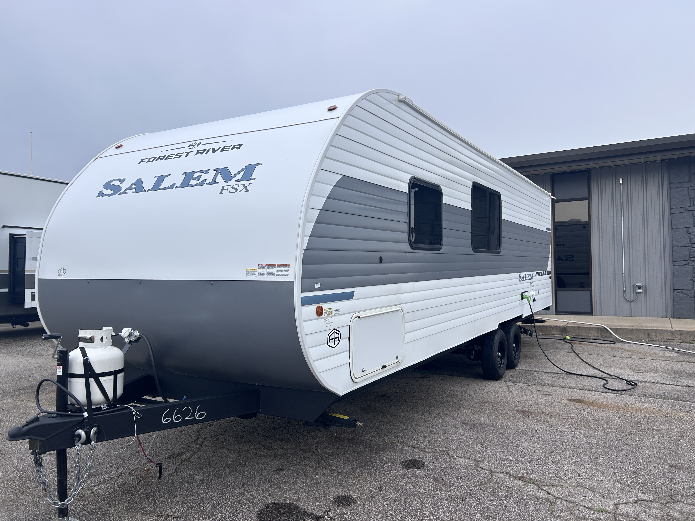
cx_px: 348
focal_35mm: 26
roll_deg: +1.9
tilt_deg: +0.9
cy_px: 260
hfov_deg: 67.3
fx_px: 522
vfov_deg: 53.1
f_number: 1.5
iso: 50
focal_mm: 5.7
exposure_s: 1/1019
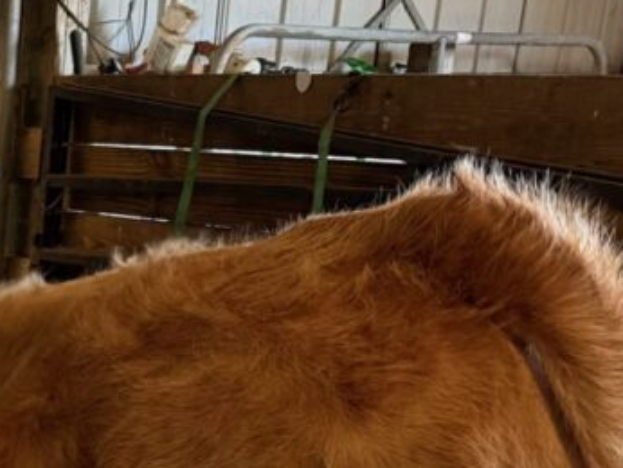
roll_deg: -0.8
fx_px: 1279
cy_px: 499
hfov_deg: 23.5
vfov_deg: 19.9
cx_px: -227
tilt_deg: -18.2
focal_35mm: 71
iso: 400
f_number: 1.78
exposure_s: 1/60
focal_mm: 6.76
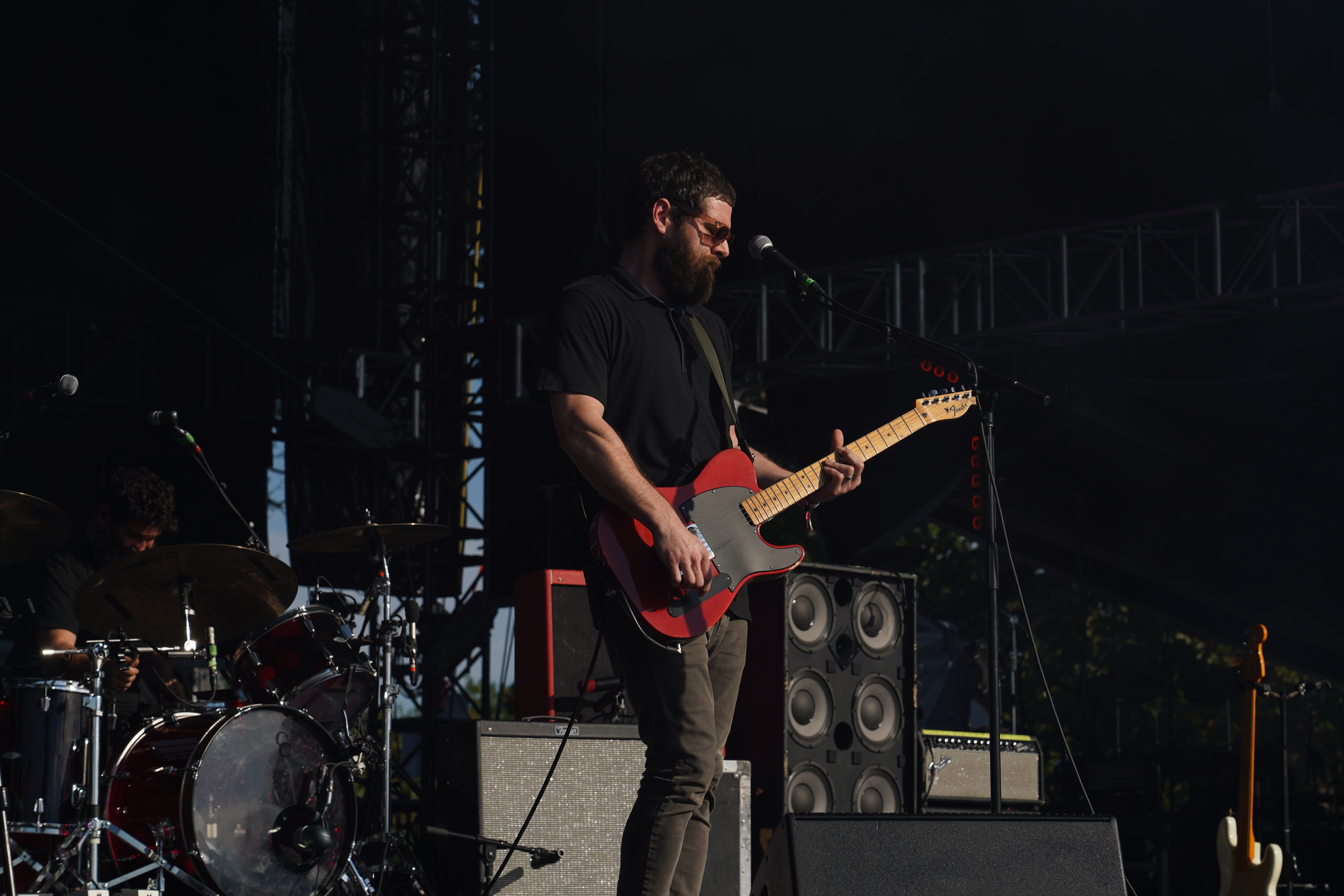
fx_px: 3920
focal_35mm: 105
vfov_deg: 13.0
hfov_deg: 19.5
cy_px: 448
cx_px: 672
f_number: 8
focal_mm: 105
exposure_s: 1/640
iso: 100
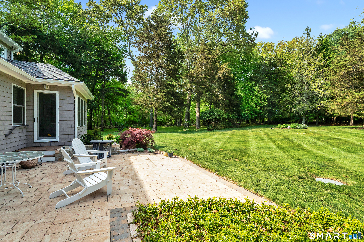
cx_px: 182
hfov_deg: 96.7
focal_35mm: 16
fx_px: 162
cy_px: 121
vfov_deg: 73.7
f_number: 7.1
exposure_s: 1/800
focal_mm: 16
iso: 1600
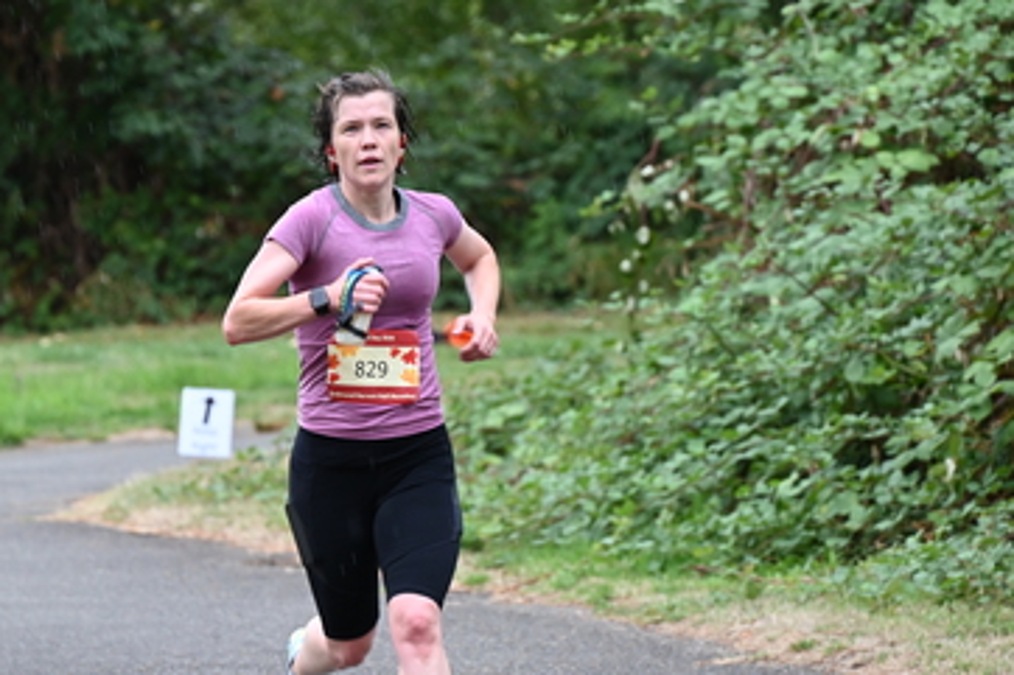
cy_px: 290
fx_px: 8558
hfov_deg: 6.8
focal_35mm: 304
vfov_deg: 4.5
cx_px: 367
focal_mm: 200
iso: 1000
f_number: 6.3
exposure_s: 1/250
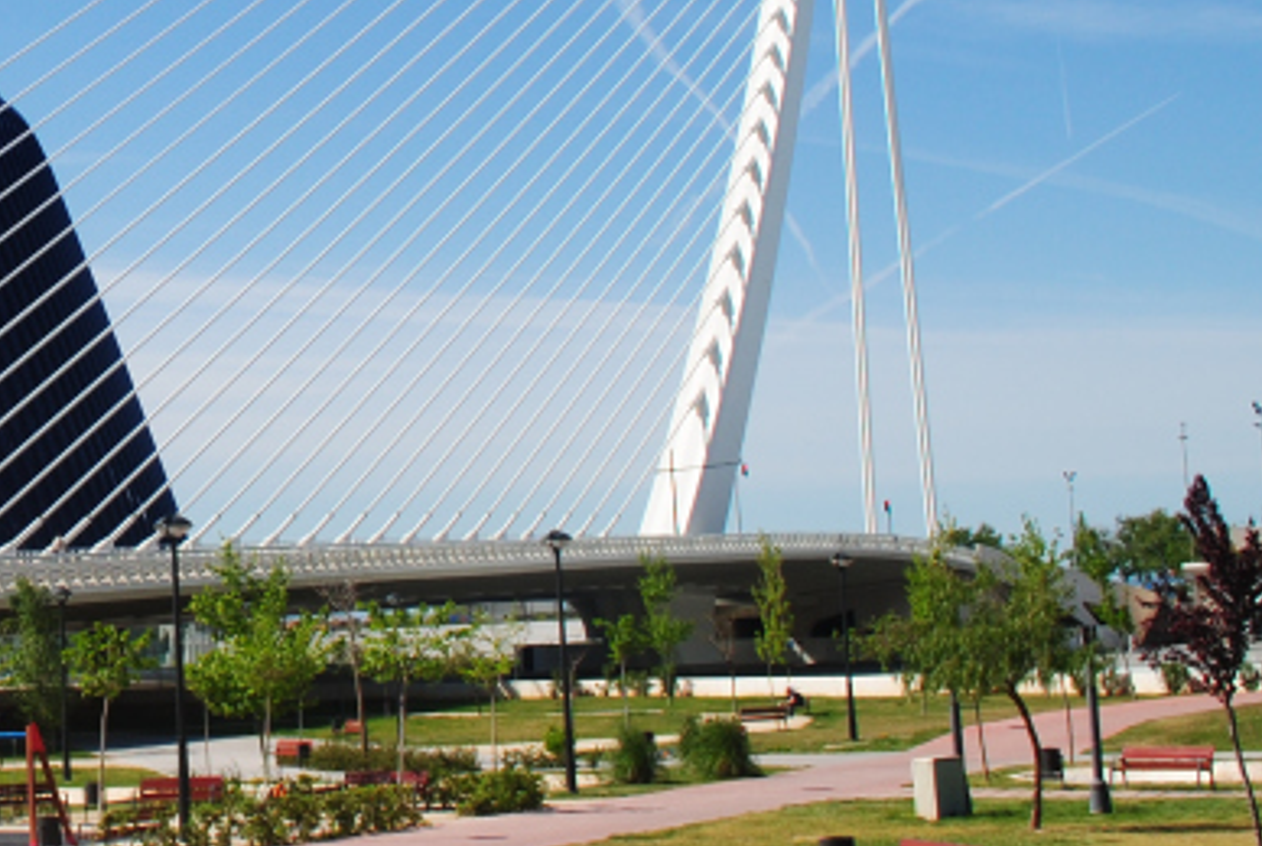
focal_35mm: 87
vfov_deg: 15.7
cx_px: -146
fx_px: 3054
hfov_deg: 22.0
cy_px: 177
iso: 125
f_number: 10
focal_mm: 22
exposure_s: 1/250
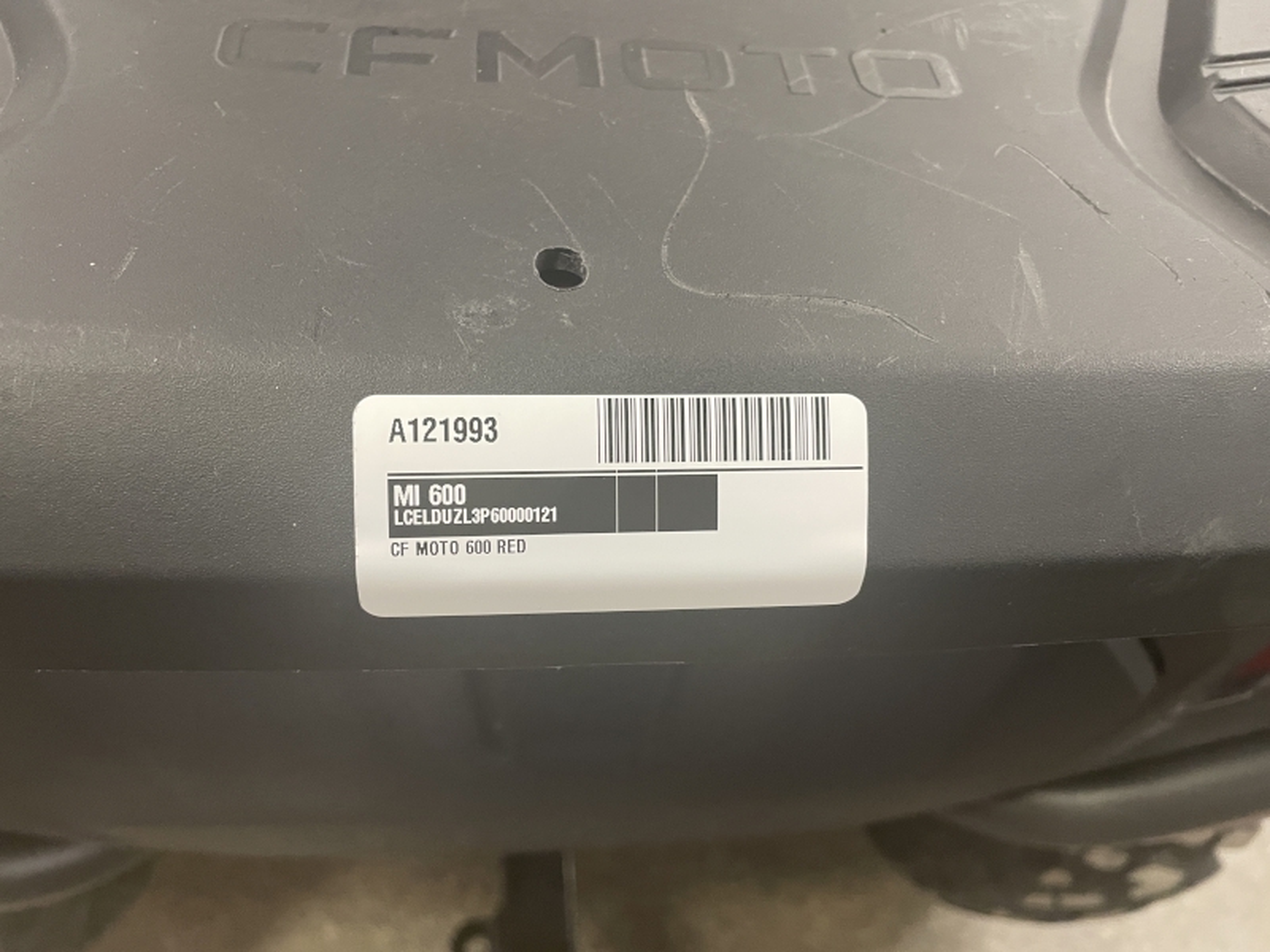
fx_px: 954
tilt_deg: -54.2
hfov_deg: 67.3
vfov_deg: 53.1
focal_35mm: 26
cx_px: 635
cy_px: 476
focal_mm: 4.2
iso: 320
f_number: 1.6
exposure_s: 1/60
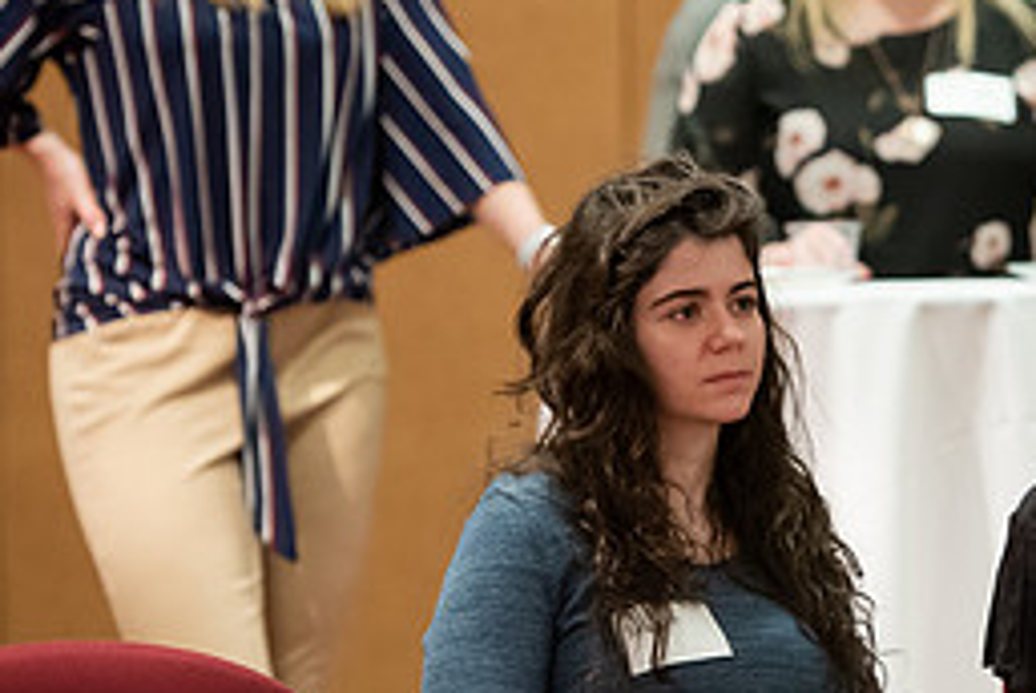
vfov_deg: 4.9
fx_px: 8124
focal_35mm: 282
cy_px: 332
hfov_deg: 7.3
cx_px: 963
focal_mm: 125
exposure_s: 1/200
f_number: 3.2
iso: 4000
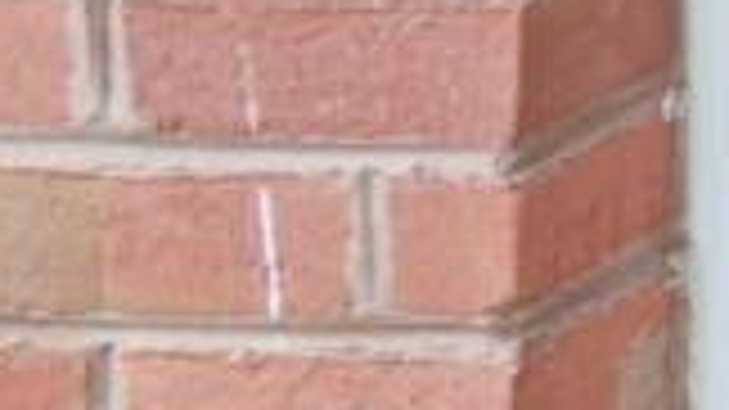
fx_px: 2471
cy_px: -757
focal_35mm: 128
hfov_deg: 9.4
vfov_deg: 8.2
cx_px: 2570
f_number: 13
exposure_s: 1/3
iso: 200
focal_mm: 11
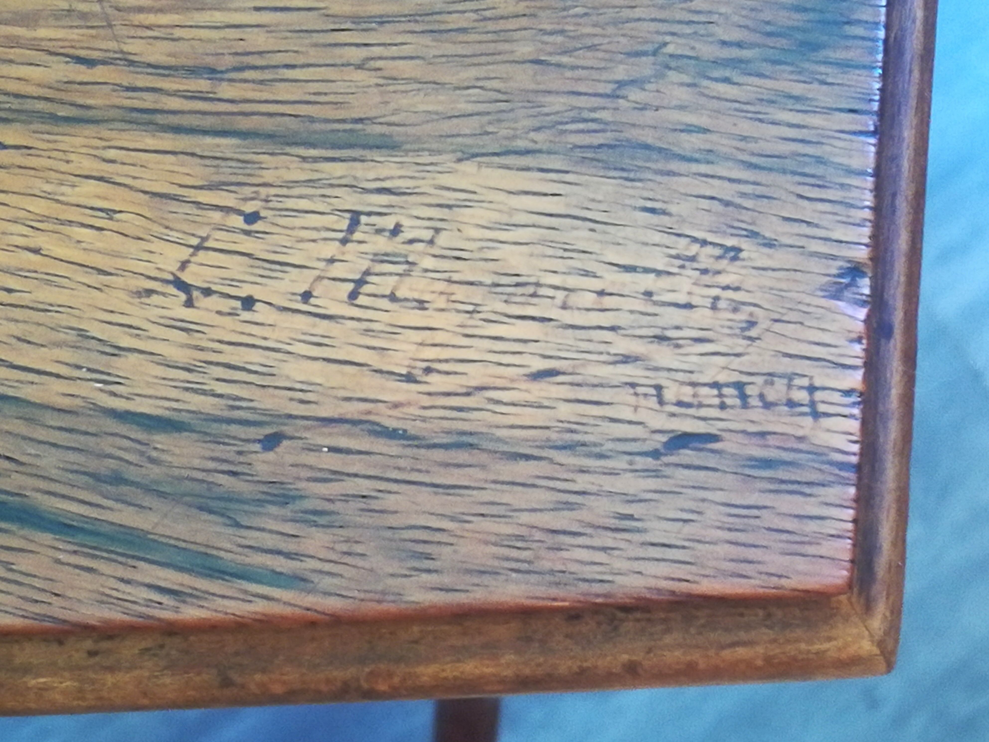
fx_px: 2657
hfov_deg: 21.1
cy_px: 371
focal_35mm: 93
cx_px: 494
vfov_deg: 15.9
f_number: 2.2
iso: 640
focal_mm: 3.83
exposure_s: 1/20
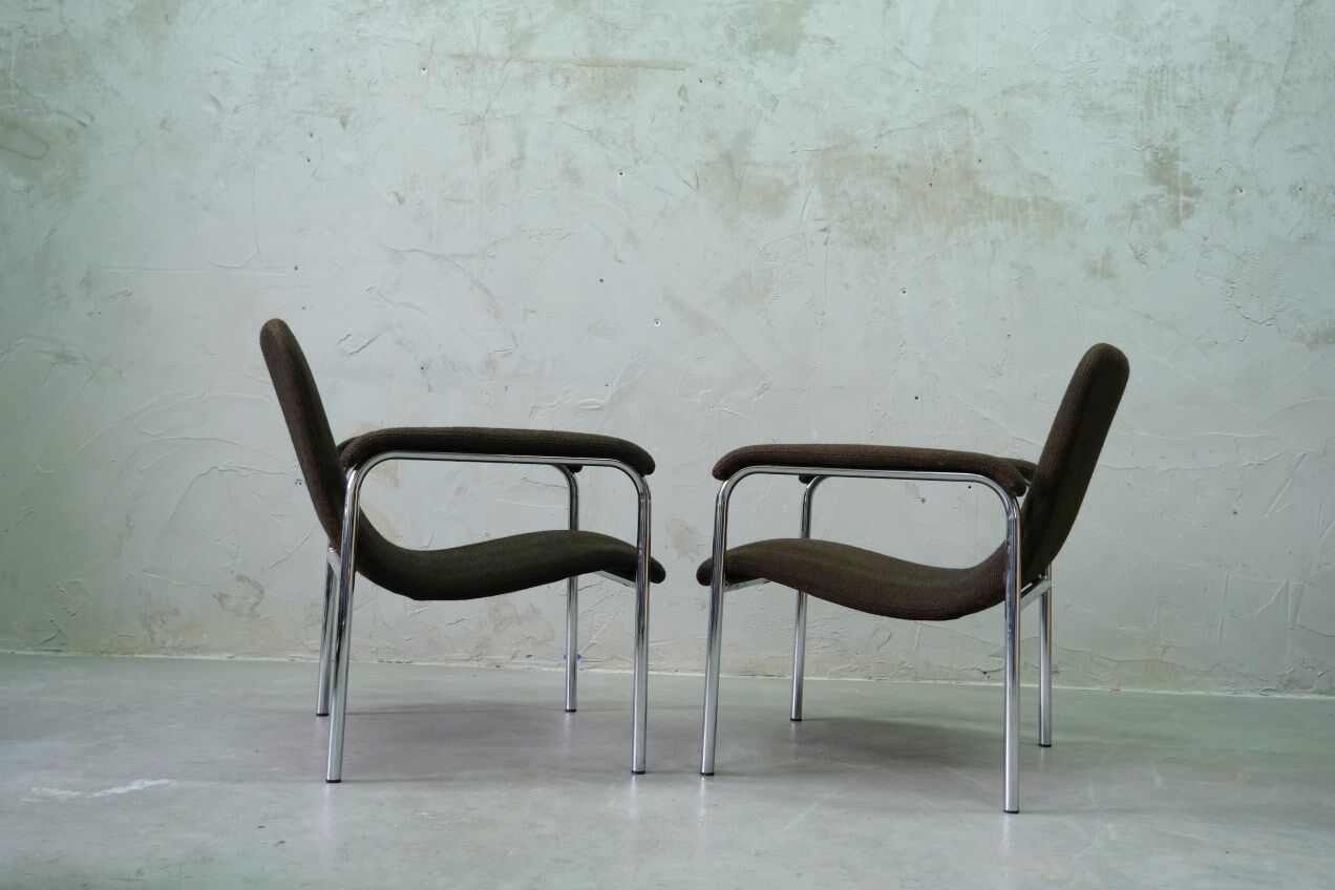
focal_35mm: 33
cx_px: 668
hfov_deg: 57.2
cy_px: 445
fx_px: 1224
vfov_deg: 40.0
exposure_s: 1/30
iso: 2000
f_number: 4
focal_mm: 22.3
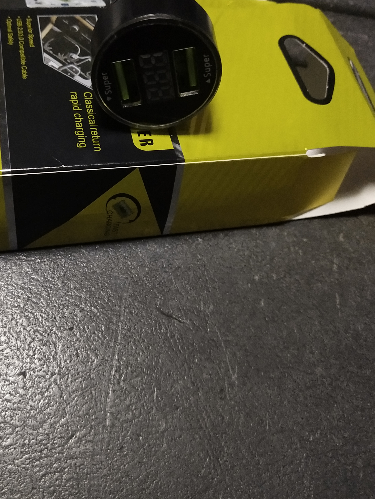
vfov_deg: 45.7
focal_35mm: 41
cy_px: 219
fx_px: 592
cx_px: 121
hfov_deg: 34.8
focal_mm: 3.95
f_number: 1.8
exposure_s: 1/33.3
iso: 783
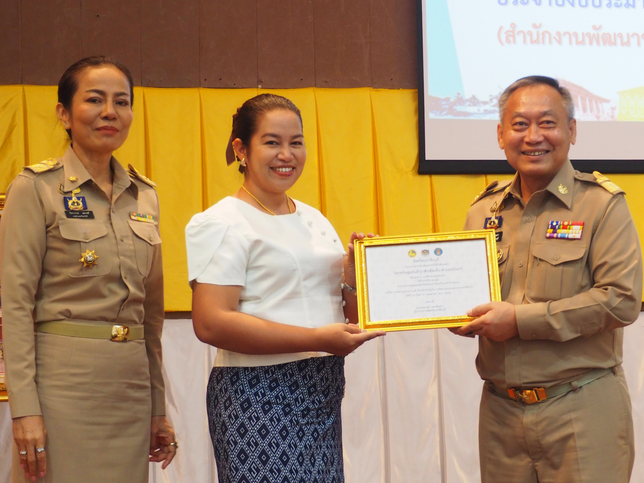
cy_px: 242
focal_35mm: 68
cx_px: 322
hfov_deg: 28.6
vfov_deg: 21.6
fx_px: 1265
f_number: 5.6
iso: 1600
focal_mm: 34
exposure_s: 1/25
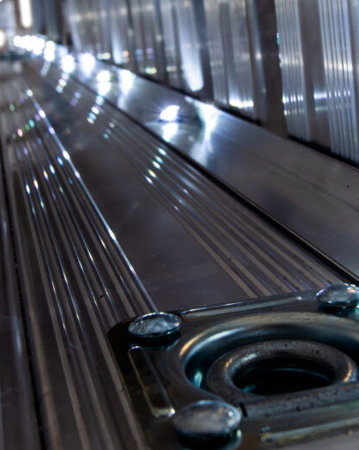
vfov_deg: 28.7
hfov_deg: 22.9
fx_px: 877
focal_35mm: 66
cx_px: 262
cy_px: 197
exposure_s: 1/200
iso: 250
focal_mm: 24
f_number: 4.5
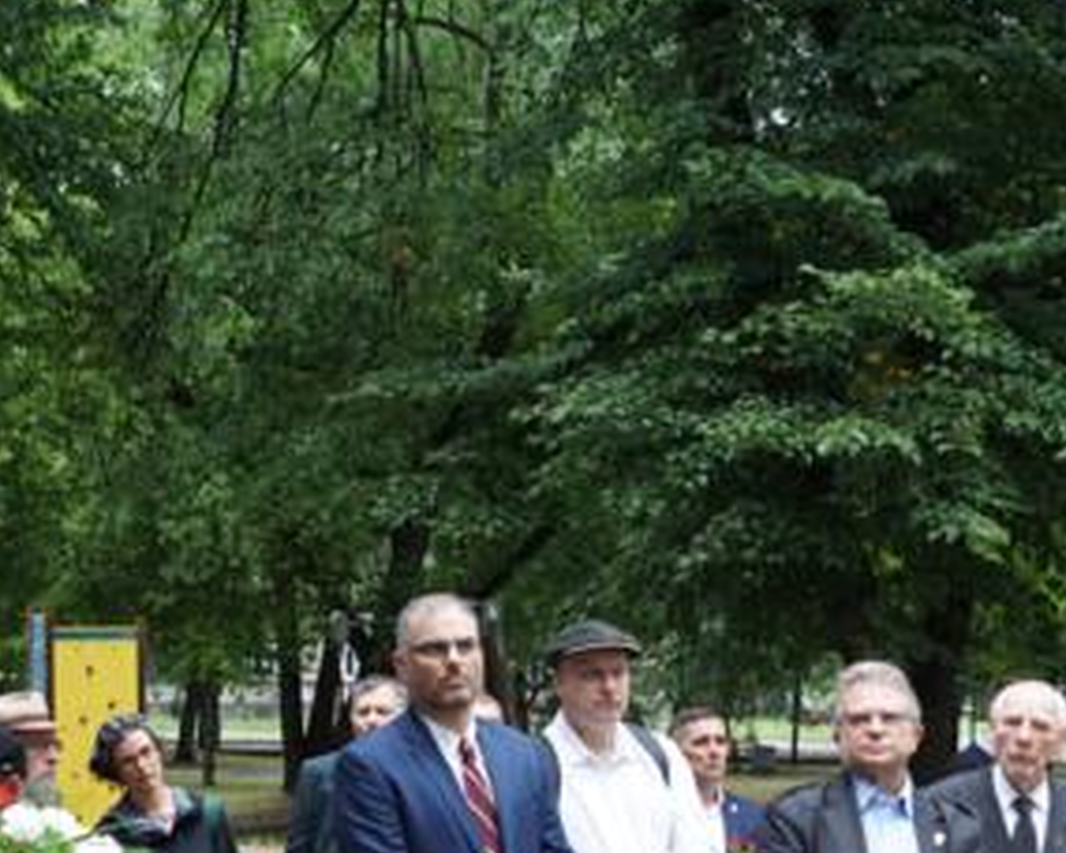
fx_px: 2398
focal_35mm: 76
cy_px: 746
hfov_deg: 25.0
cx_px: 408
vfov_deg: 19.8
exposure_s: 1/160
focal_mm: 24
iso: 1600
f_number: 3.2
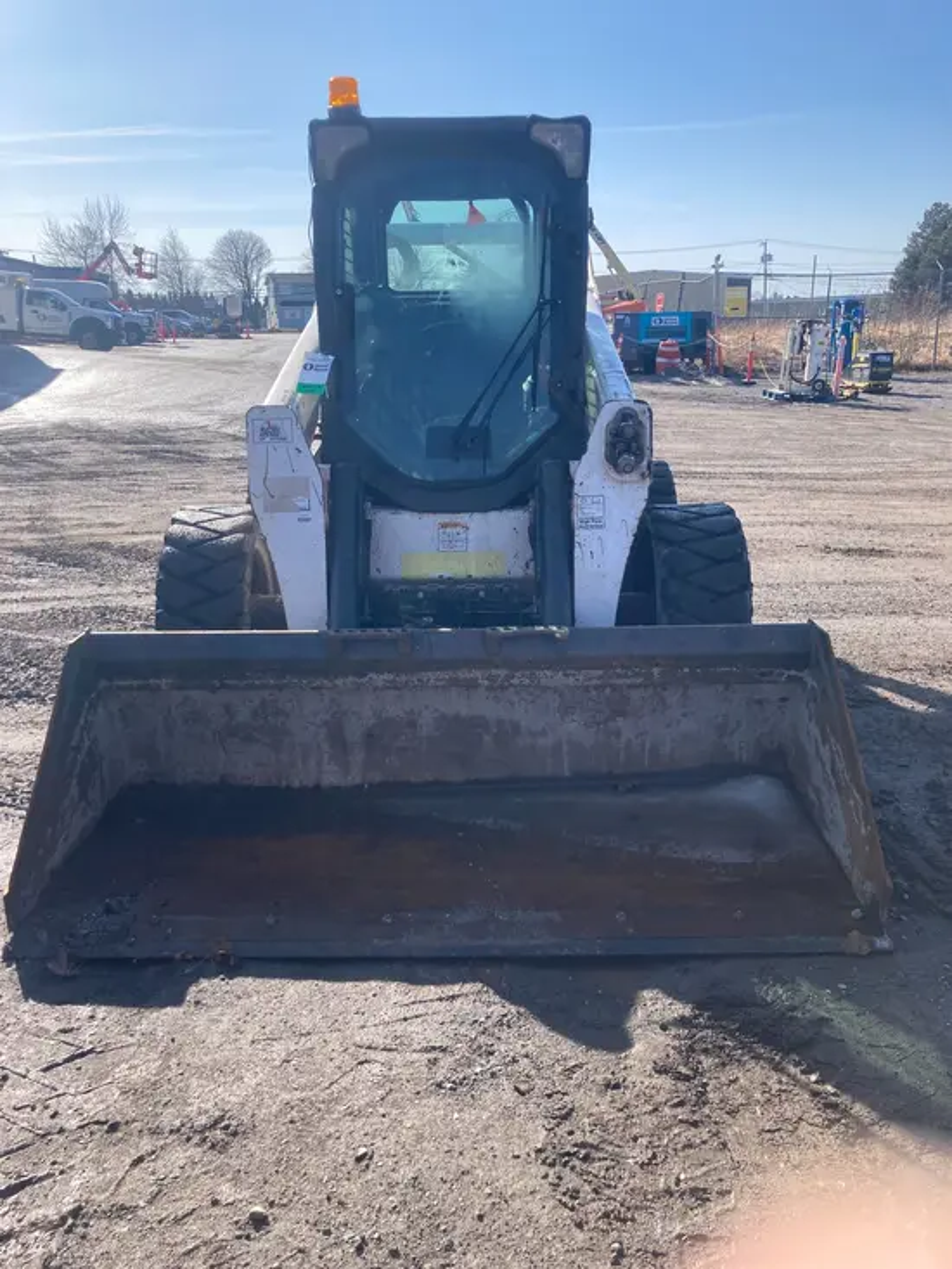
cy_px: 634
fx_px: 1026
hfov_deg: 49.8
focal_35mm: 28
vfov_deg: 63.4
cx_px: 476
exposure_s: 1/1548
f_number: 1.8
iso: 20
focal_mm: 3.99
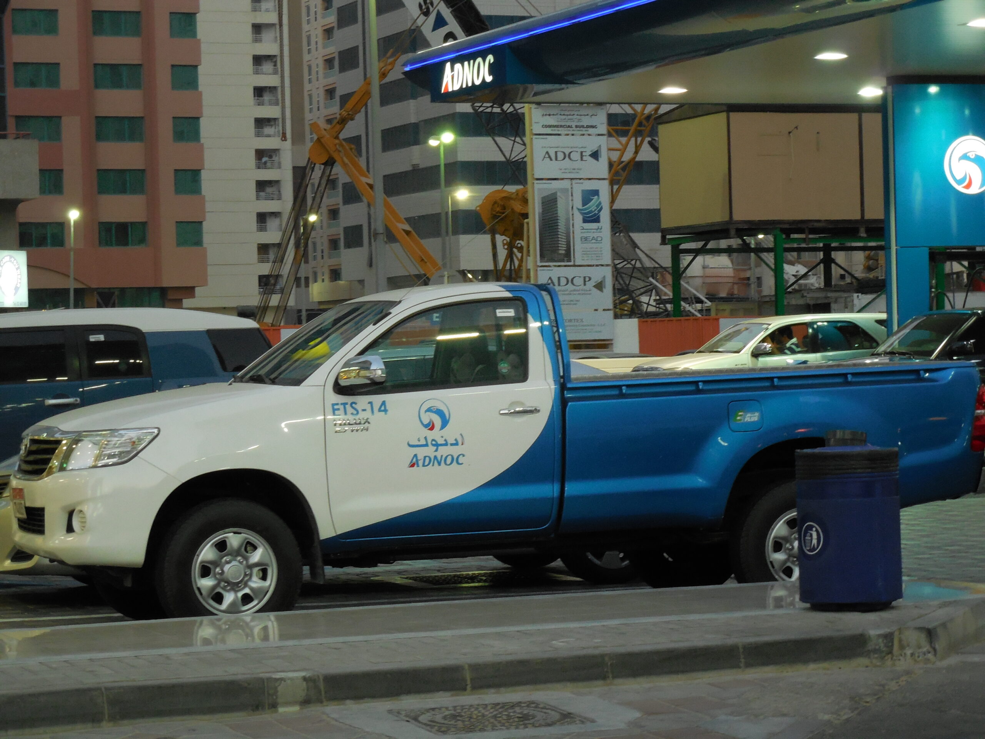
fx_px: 3016
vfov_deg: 14.0
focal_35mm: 106
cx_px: 492
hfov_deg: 18.5
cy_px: 370
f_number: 4.7
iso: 450
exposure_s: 1/15
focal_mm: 19.1
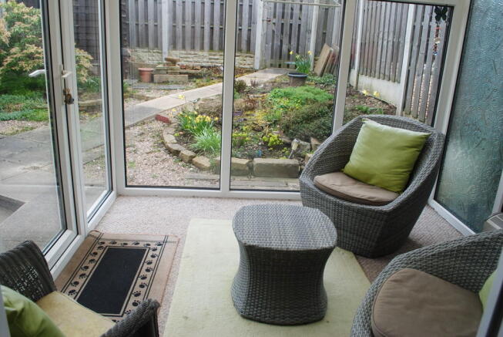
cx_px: 252
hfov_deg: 67.3
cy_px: 168
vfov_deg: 48.0
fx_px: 378
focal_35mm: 27
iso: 200
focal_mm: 18
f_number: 8
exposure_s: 1/60
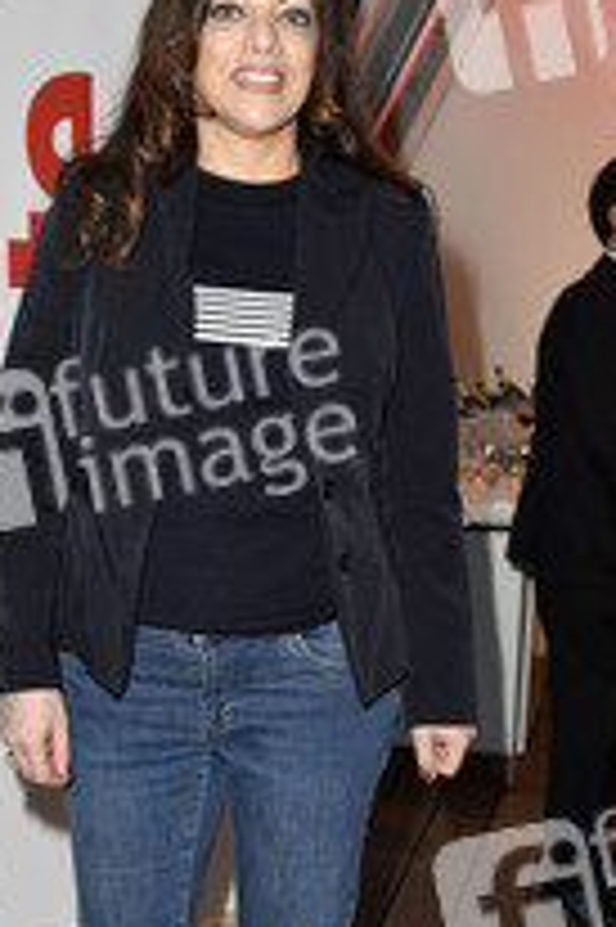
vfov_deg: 32.0
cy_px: 662
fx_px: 1594
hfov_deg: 21.9
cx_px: 256
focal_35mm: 62
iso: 800
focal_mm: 32
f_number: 5.6
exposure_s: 1/160
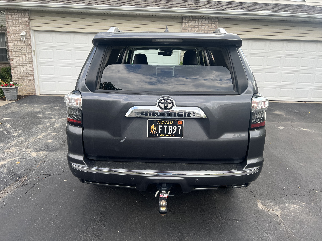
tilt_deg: -15.2
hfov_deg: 67.3
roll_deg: -2.2
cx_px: 161
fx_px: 242
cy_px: 120
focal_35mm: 26
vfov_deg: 53.1
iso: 50
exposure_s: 1/791
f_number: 1.5
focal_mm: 5.7
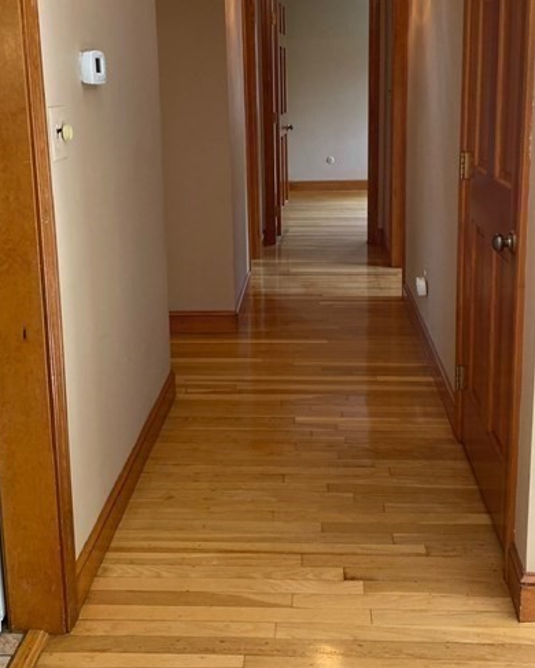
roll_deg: +2.5
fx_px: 791
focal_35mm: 40
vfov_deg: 45.2
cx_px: 257
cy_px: 233
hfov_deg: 37.4
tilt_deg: -8.5
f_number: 1.8
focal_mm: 4.25
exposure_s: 1/60
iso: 160
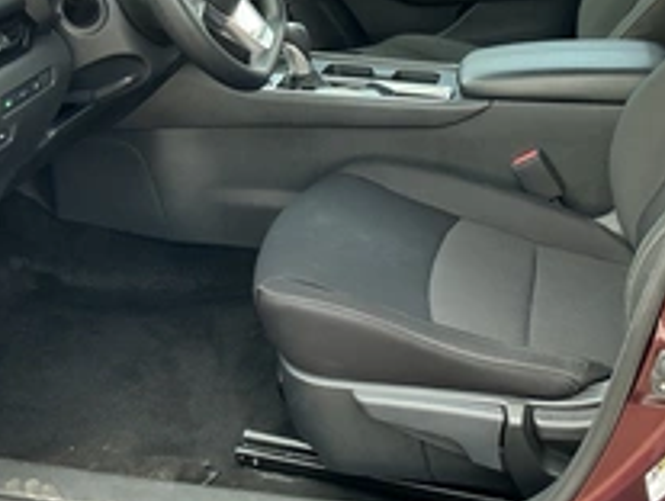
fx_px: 1039
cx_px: 305
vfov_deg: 26.6
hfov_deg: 35.5
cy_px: 106
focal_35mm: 54
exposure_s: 1/122
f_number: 1.8
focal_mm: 3
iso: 32
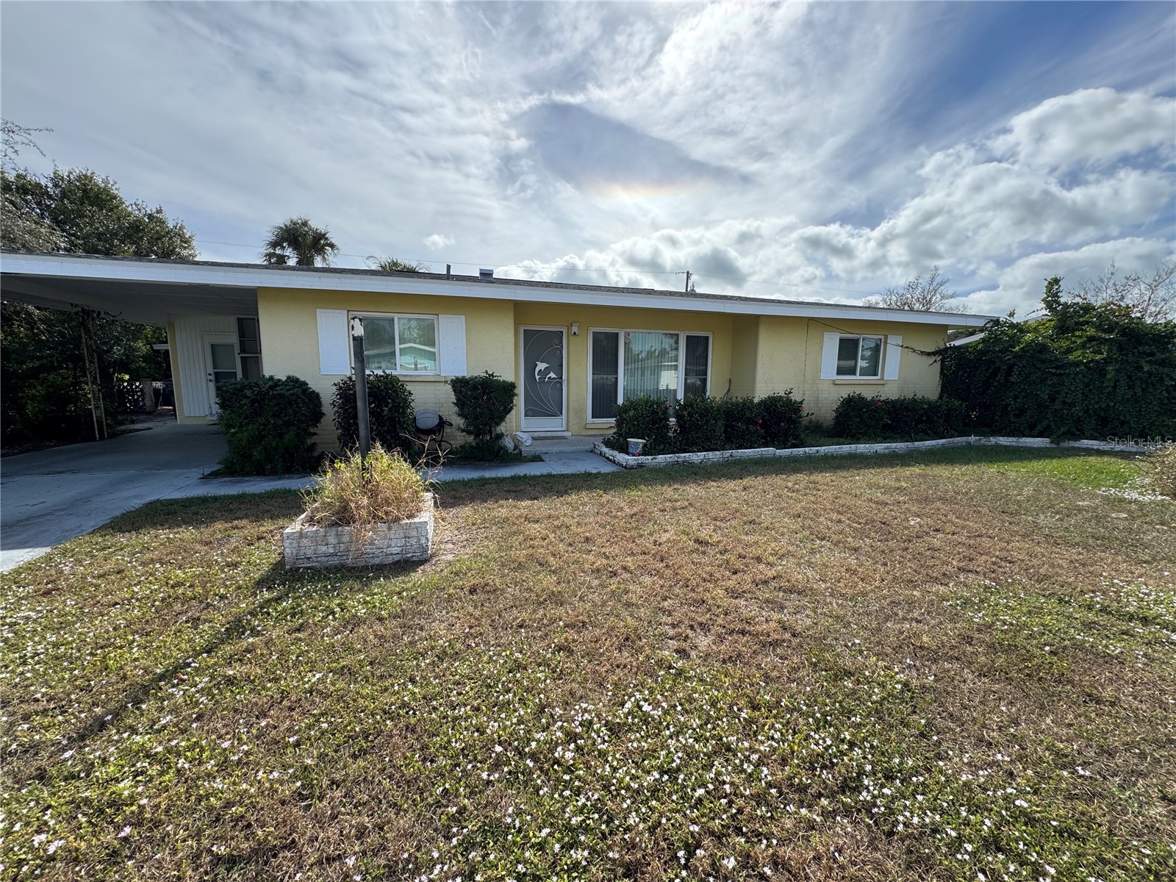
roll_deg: +0.0
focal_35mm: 14
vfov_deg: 85.7
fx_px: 476
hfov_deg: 102.1
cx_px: 588
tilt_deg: -7.7
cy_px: 441
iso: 50
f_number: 2.2
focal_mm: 2.22
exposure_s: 1/1277
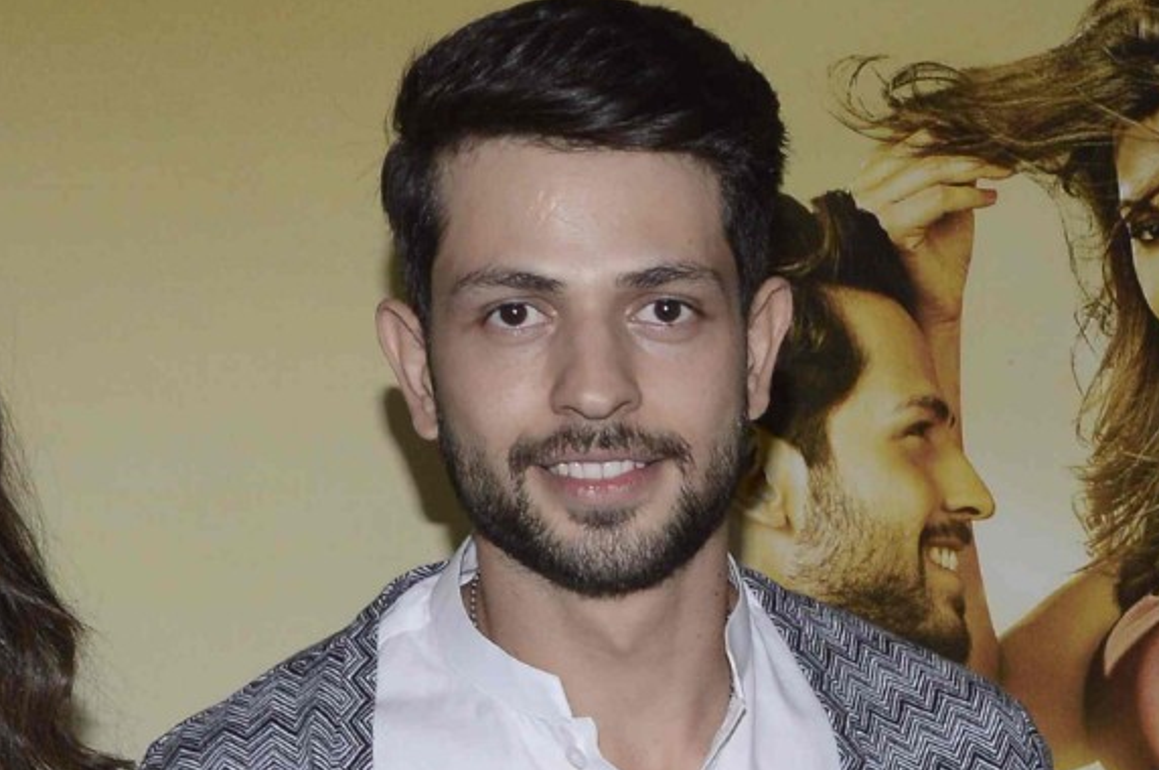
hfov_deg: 14.3
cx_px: 1005
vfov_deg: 9.3
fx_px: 4566
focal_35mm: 142
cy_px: 1273
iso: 400
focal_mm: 24
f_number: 8
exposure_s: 1/200
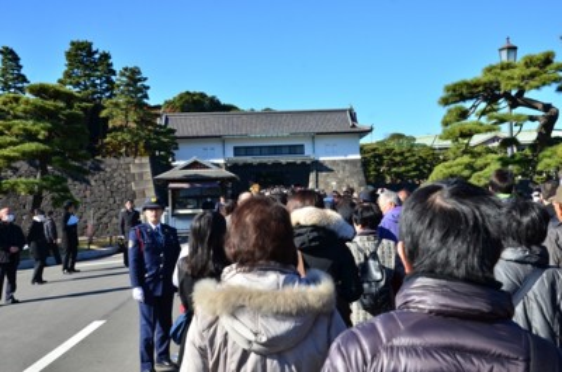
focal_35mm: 39
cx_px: 281
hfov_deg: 49.6
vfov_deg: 34.1
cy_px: 186
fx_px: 608
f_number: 9.5
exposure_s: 1/350
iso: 320
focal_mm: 26
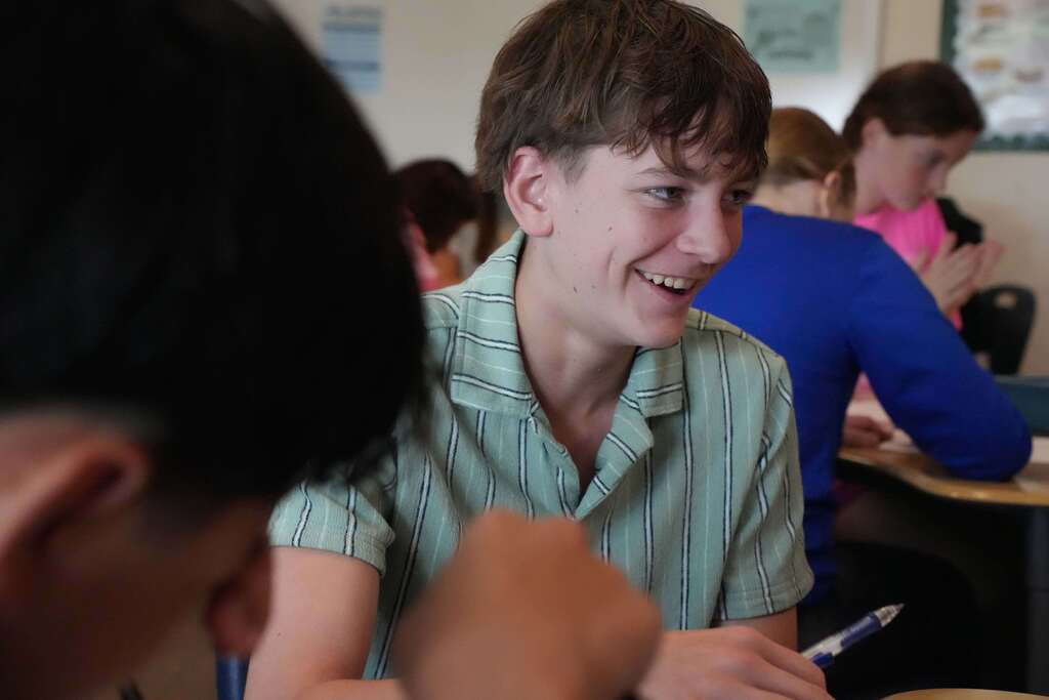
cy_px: 350
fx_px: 2186
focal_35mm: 75
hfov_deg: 27.0
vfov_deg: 18.2
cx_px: 524
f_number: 7.1
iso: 16000
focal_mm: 75
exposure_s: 1/320
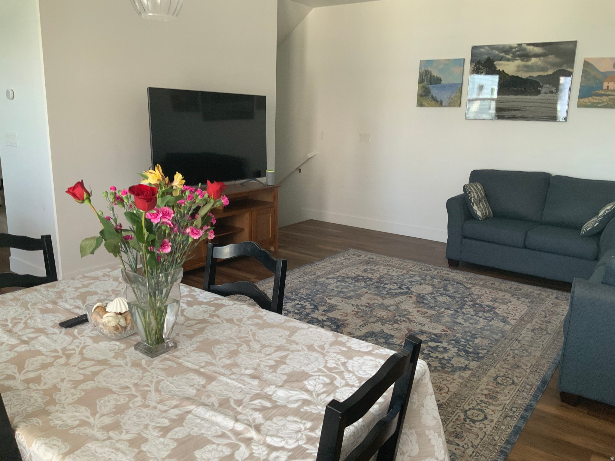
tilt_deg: -12.3
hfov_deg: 61.7
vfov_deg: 48.2
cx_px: 308
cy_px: 230
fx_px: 515
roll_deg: -1.5
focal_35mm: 29
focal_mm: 3
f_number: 1.8
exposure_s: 1/60
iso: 80
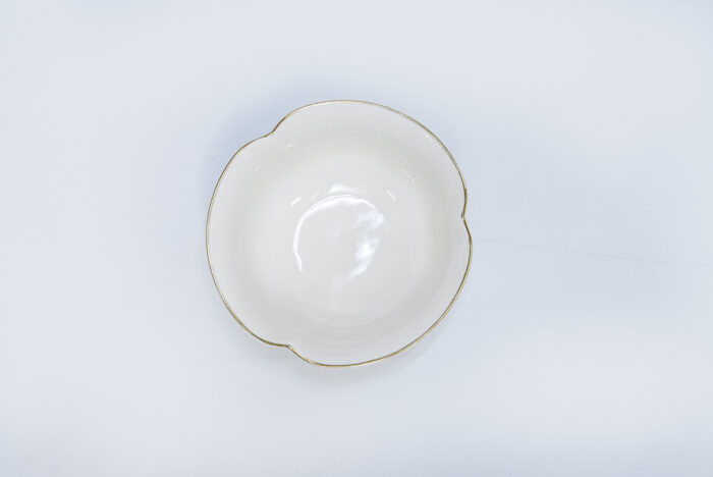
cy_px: 238
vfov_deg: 19.5
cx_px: 356
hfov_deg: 28.8
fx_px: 1388
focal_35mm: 70
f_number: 13
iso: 6400
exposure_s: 1/160
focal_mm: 70
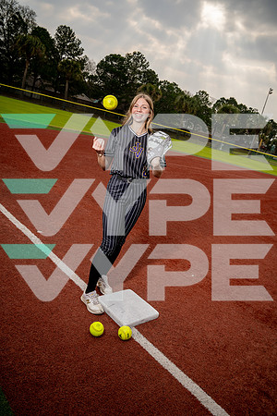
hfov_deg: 46.4
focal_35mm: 28
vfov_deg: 65.5
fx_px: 323
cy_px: 208
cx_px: 138
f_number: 8
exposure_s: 1/250
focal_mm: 28
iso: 100
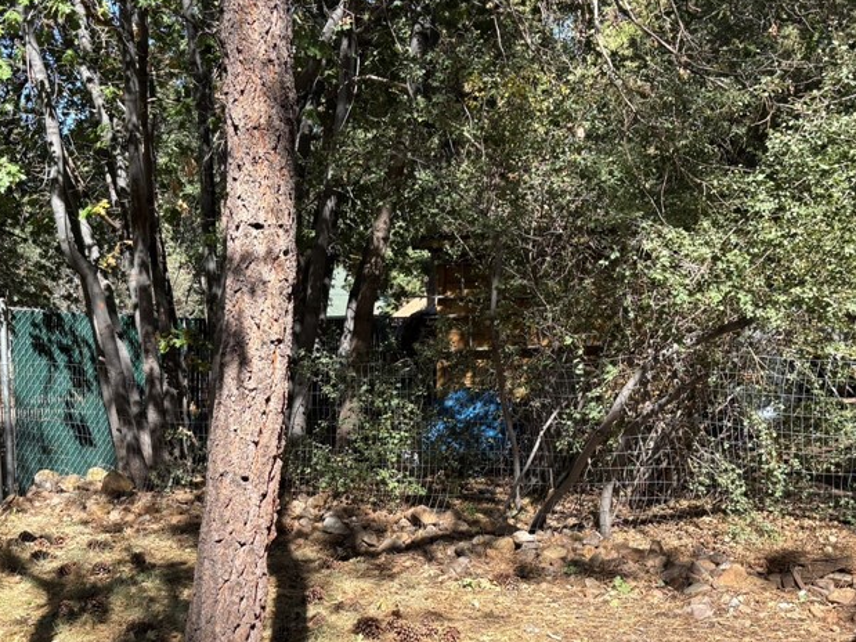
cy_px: 451
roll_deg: +0.1
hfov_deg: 43.5
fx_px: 1063
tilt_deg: -8.4
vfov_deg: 33.2
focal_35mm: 43
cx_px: 325
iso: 50
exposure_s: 1/1048
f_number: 1.6
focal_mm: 5.96
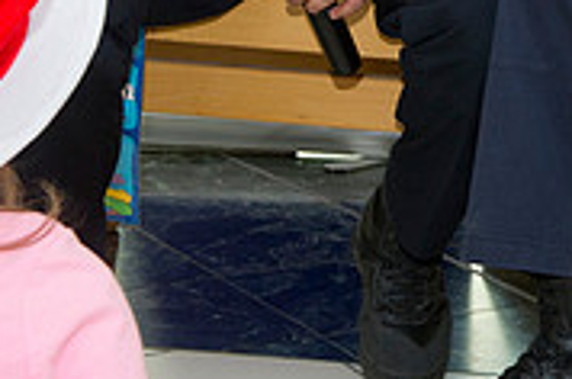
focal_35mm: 147
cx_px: 717
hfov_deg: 13.5
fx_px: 2331
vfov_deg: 9.0
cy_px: -212
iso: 1250
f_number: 6.3
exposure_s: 1/250
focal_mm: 45
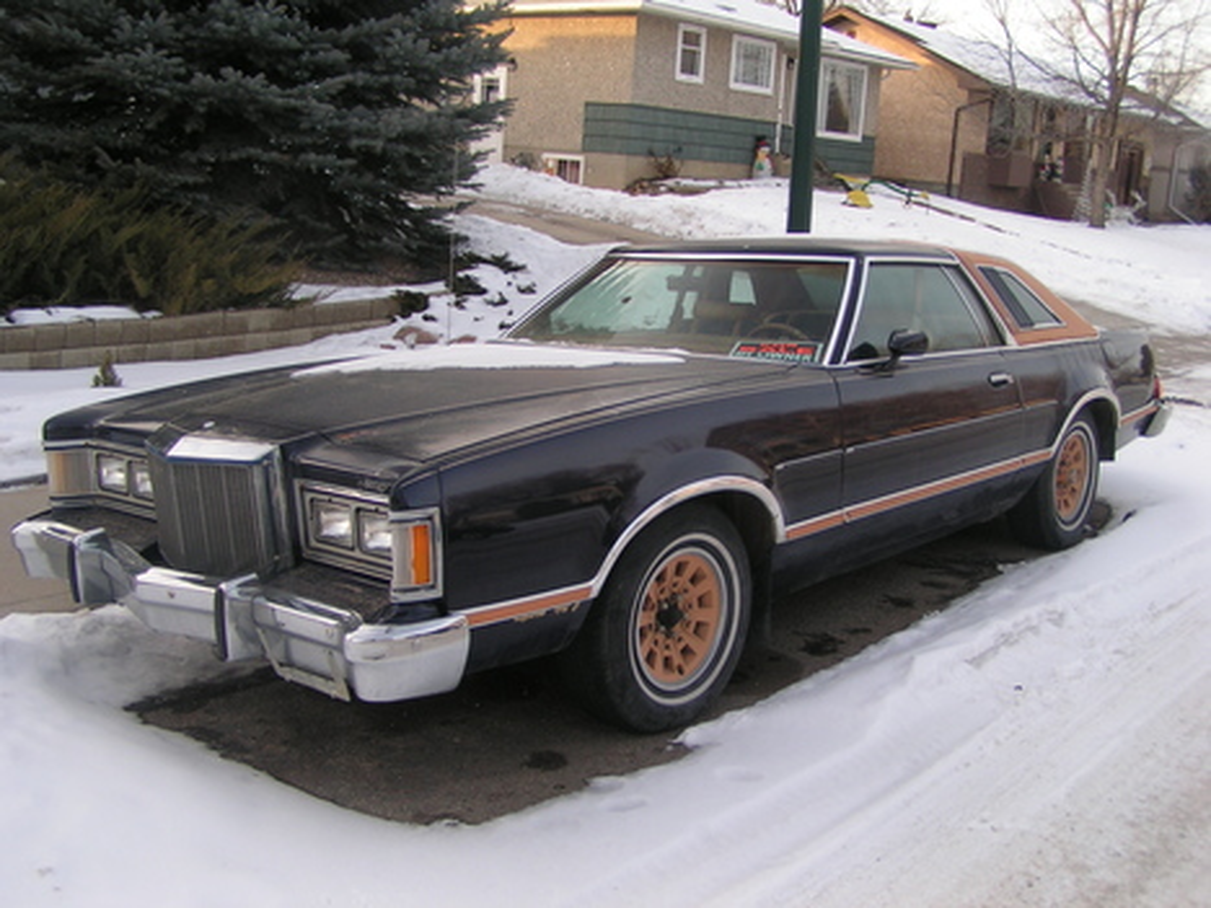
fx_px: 1329
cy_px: 454
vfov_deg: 37.7
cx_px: 606
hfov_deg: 49.0
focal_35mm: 38
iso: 50
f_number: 4
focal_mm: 5.8
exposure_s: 1/100
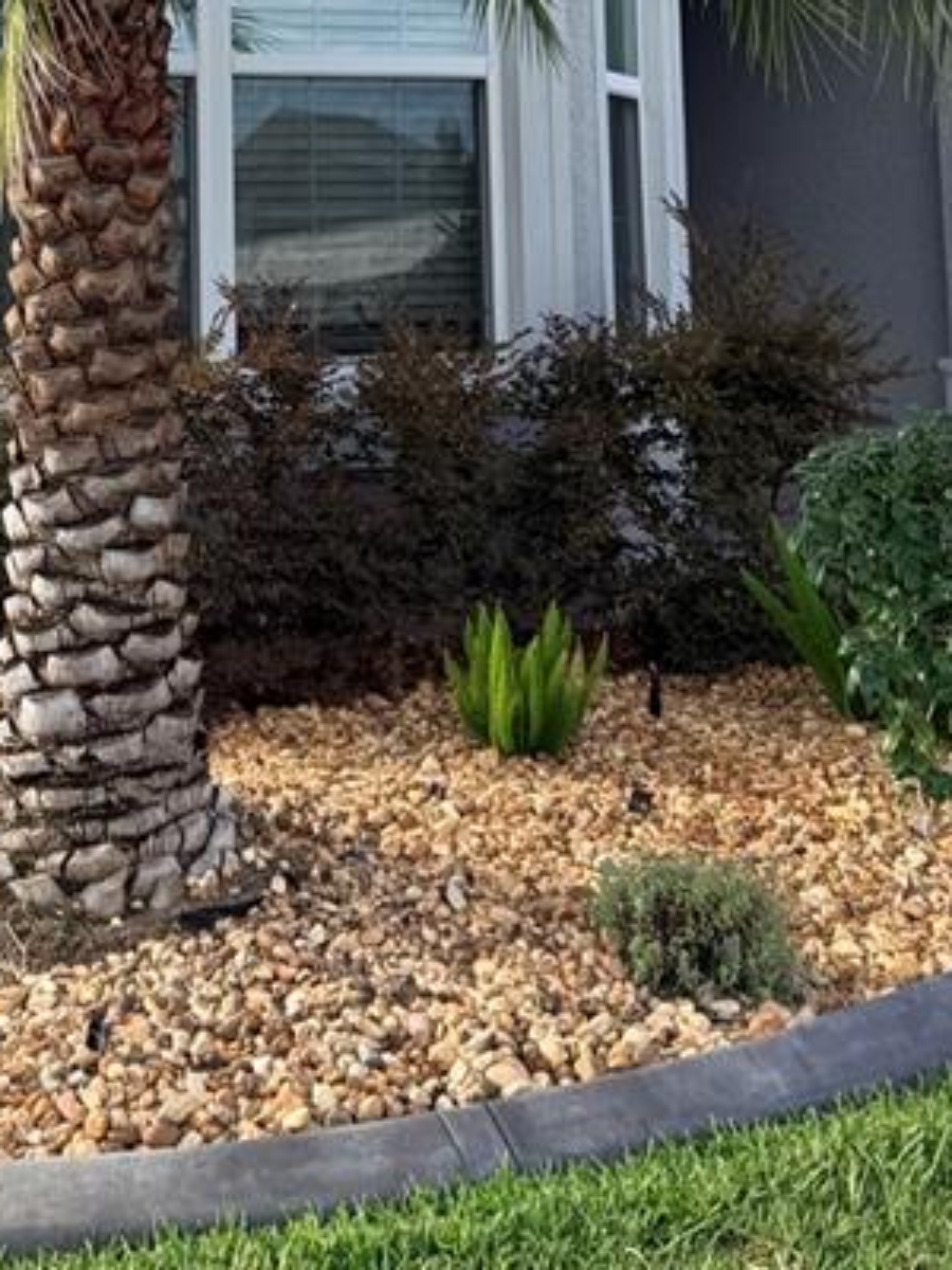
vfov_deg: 25.6
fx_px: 2640
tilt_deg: +6.6
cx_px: 263
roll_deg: +0.9
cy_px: -25
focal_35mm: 72
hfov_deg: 20.3
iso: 80
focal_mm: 6.76
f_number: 1.78
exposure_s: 1/1689
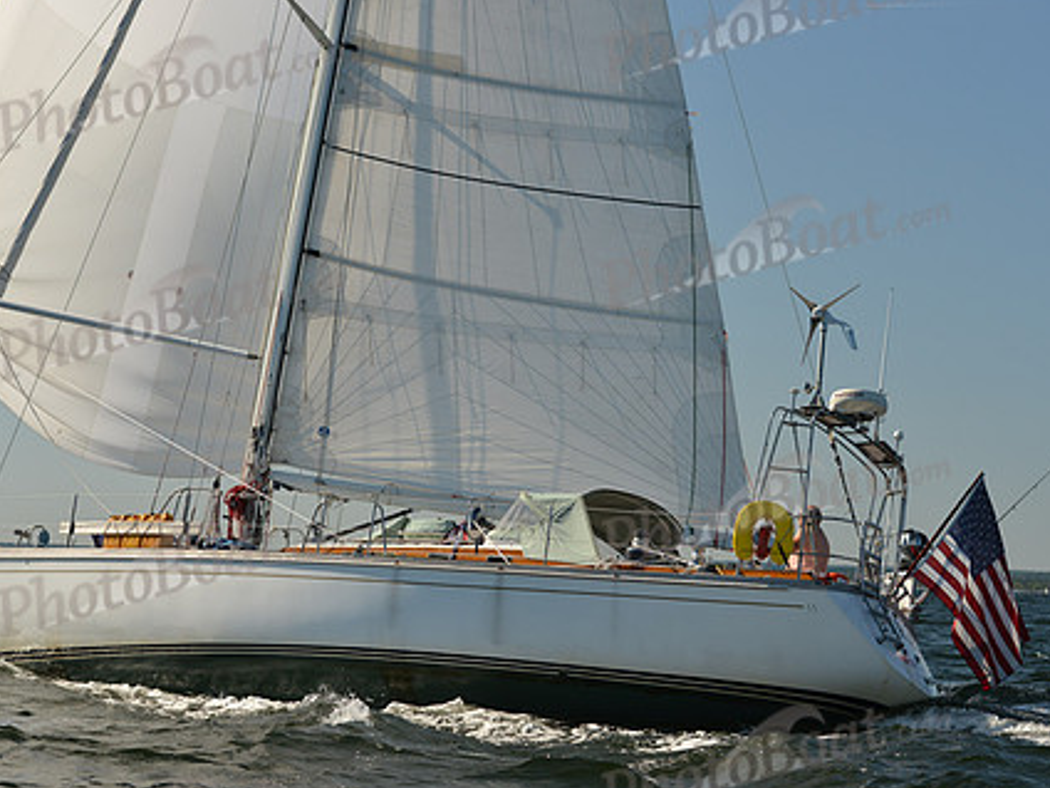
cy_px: 410
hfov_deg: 21.3
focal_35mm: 92
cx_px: 475
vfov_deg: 16.1
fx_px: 2791
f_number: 5
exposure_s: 1/1250
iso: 320
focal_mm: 70
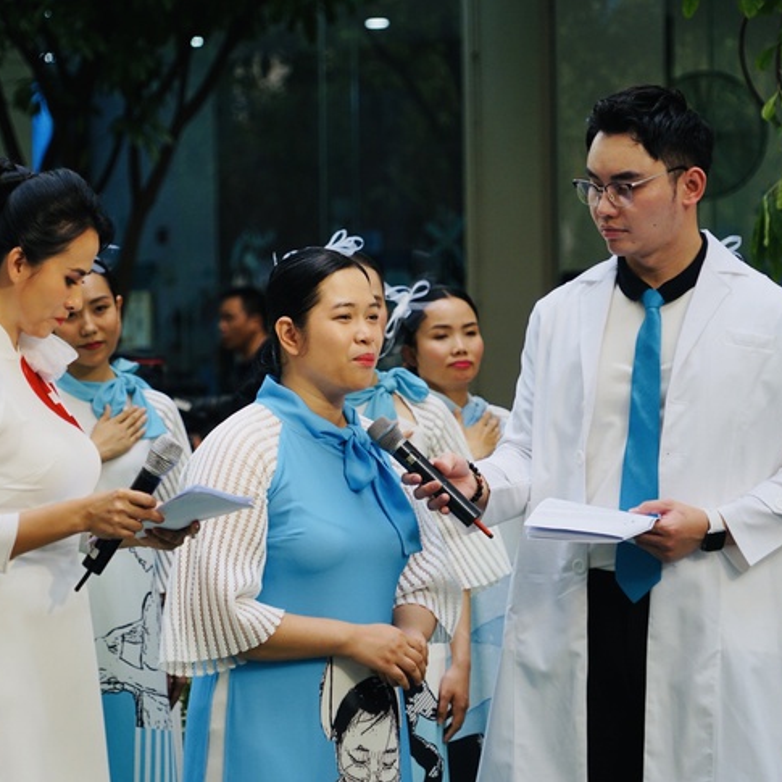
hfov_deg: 8.5
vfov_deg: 8.5
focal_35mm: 205
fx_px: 5239
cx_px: 385
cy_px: 392
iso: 500
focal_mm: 160
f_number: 6.3
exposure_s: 1/200
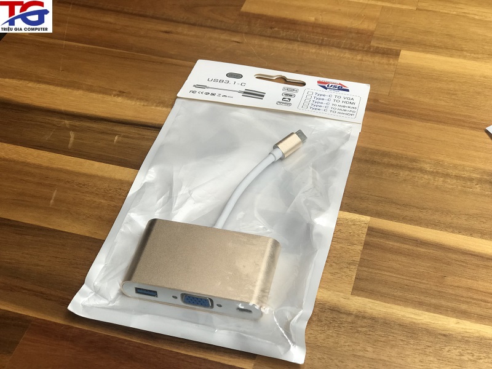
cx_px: 246
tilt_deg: -45.3
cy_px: 184
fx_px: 810
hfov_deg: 33.8
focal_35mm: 57
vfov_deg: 25.7
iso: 20
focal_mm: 6.6
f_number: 2.8
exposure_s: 1/156
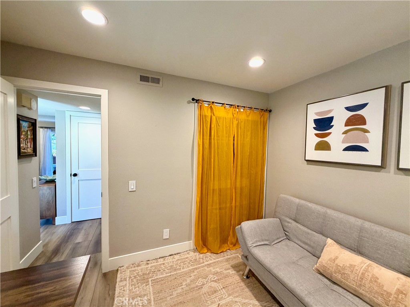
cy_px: 154
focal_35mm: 14
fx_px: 166
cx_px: 205
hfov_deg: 102.1
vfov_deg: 85.7
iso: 250
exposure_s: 1/120
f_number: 2.2
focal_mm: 2.22
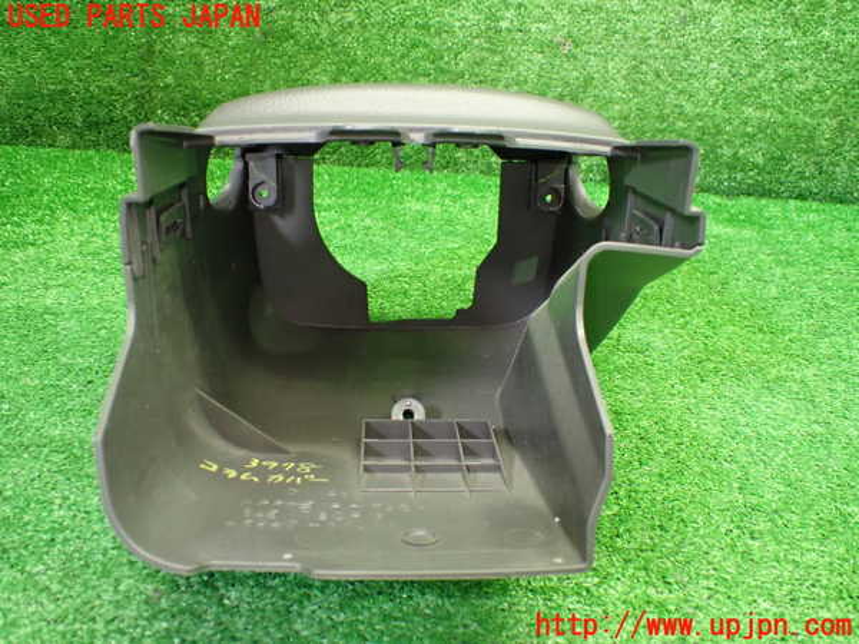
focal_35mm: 30
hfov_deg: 60.0
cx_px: 430
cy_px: 322
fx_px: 744
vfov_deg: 46.8
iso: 800
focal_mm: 5.4
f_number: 2.3
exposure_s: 1/80
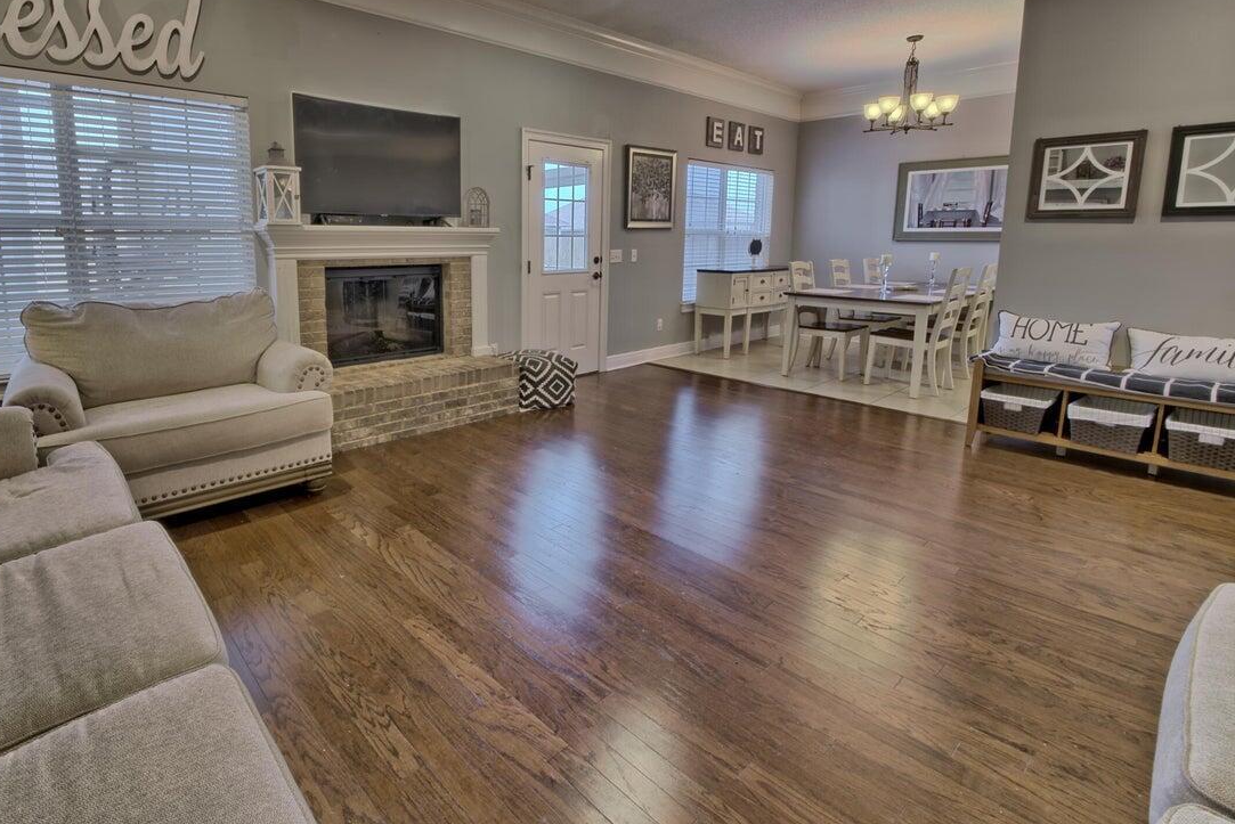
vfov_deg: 69.8
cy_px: 332
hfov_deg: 91.7
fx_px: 583
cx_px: 477
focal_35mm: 17
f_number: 19
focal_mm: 12
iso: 200
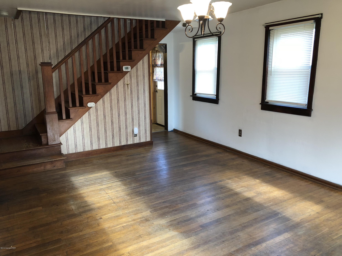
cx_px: 171
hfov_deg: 63.4
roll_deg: +0.7
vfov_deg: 49.7
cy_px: 128
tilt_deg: -12.2
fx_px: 277
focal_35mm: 28
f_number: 1.8
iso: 50
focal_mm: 3.99
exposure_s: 1/15
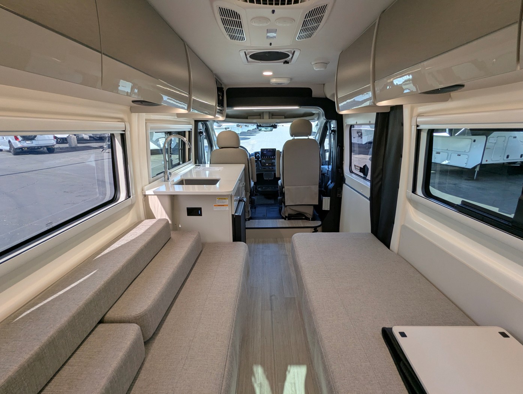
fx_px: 242
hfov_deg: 94.4
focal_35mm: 16
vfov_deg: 78.2
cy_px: 197
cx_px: 262
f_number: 2.2
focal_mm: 2.35
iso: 66
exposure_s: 1/192
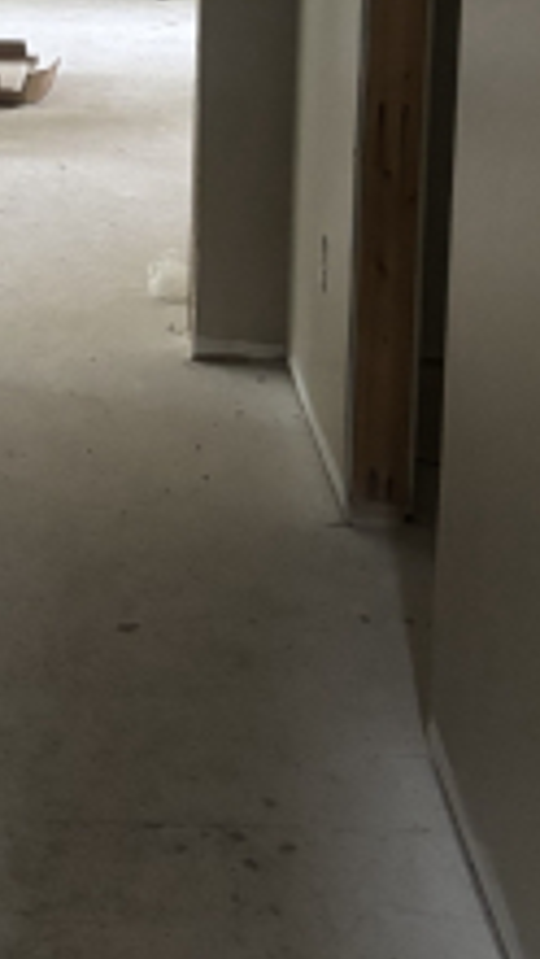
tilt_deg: -11.6
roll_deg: -0.1
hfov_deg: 13.7
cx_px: -100
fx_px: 2186
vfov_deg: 24.0
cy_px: 85
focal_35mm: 86
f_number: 1.6
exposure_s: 1/33
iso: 640
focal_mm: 5.96
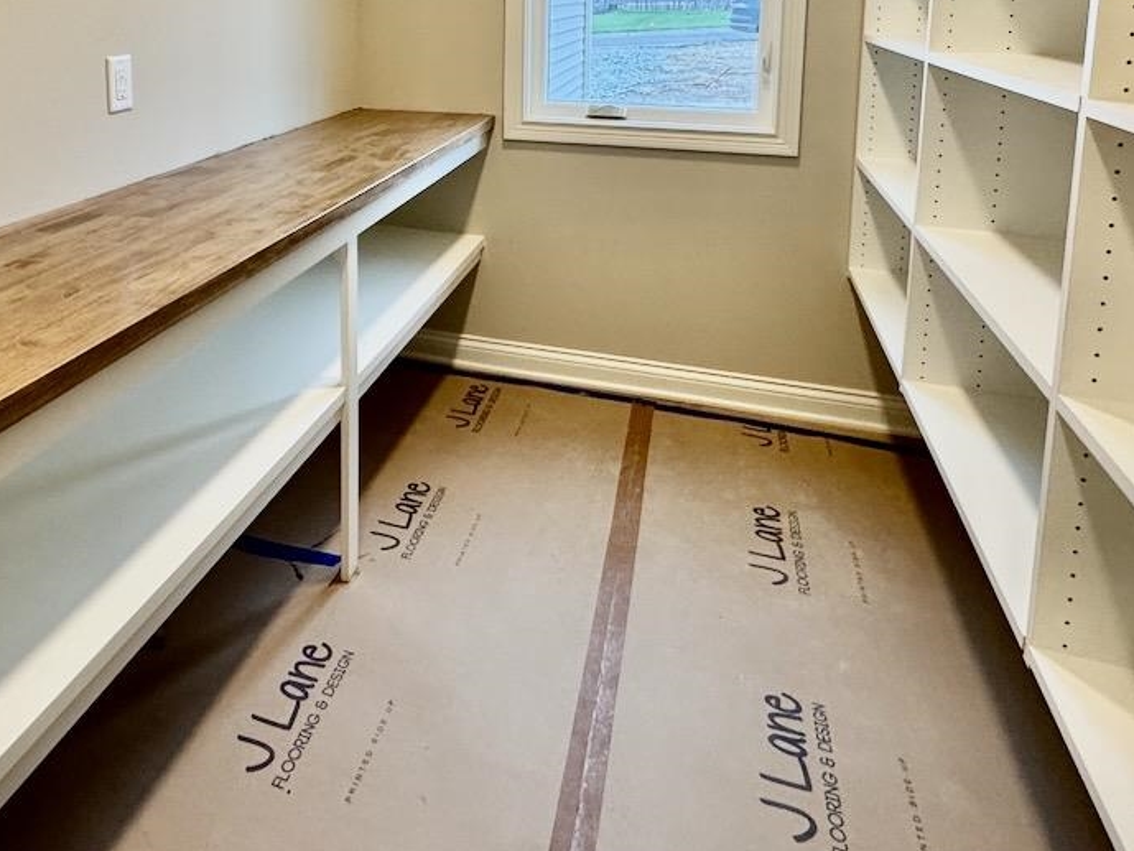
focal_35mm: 26
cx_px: 403
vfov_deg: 47.9
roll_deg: +0.6
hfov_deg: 66.0
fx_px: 852
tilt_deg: -7.2
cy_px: 94
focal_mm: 2.22
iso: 200
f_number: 2.2
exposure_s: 1/120
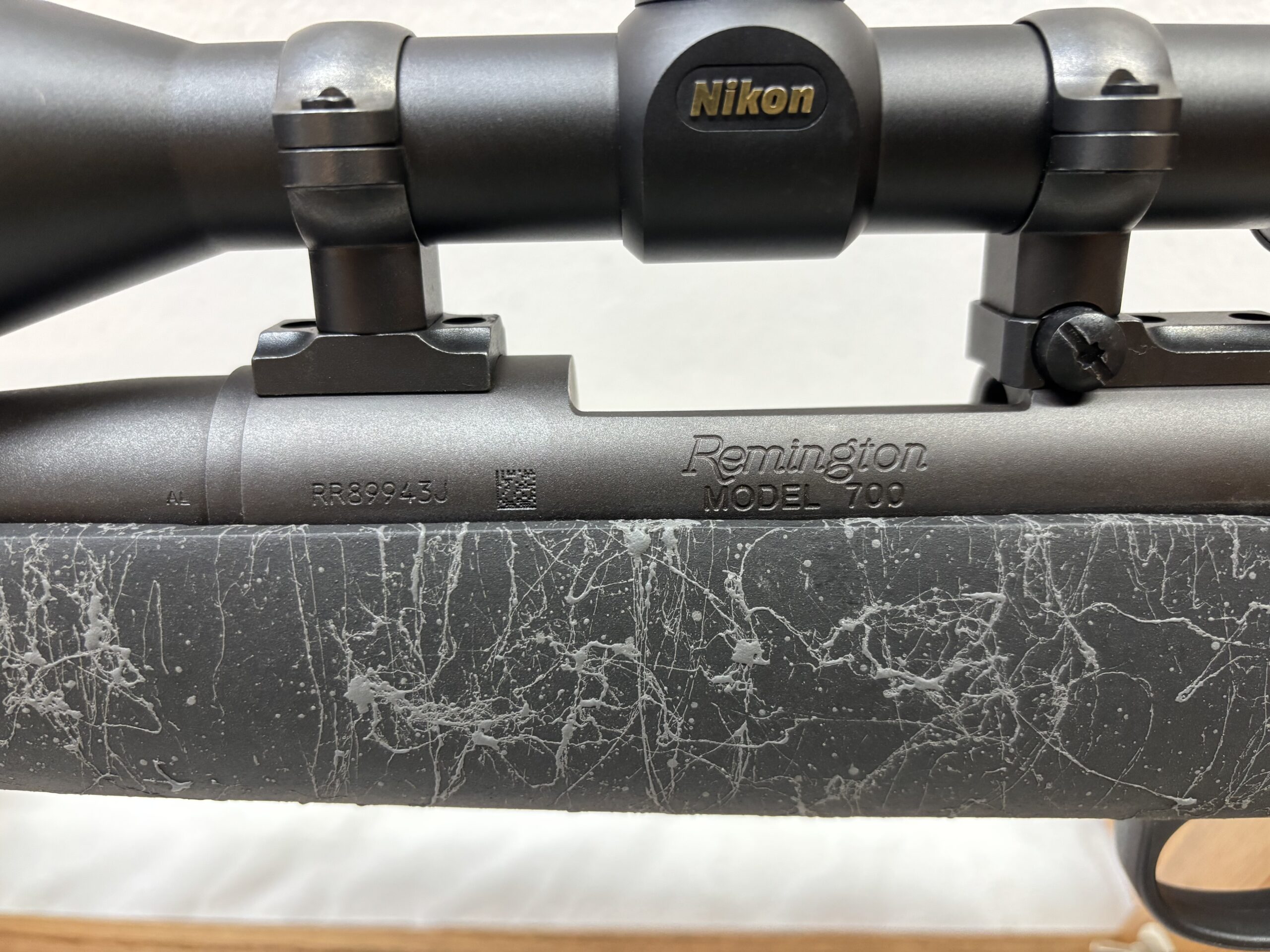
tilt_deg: -41.0
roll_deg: -0.9
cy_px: 476
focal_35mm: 26
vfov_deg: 53.1
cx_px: 635
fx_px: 954
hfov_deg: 67.3
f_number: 1.6
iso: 320
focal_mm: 5.96
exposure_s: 1/60
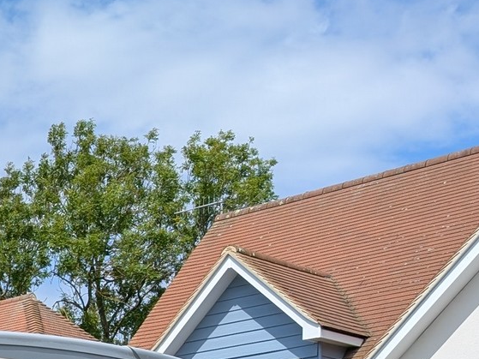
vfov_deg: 14.7
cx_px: -307
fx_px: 1217
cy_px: 645
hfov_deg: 18.7
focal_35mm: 88
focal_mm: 6.9
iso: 19
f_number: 1.68
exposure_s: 1/1037
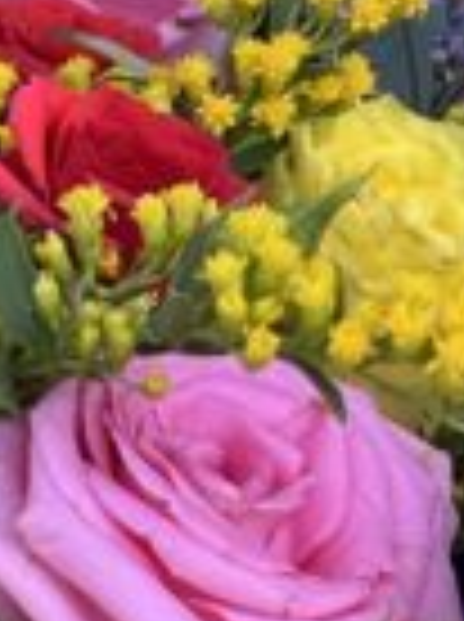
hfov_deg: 7.6
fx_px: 3460
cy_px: 450
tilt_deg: -16.9
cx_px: -185
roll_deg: -4.0
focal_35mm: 193
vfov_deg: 10.3
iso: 50
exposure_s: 1/478
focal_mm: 5.7
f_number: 1.5
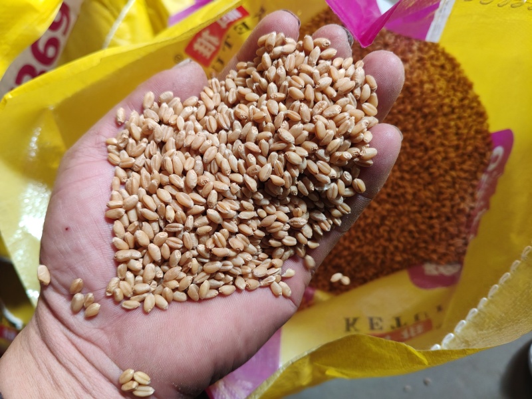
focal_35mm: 26
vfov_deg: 53.1
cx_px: 266
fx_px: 400
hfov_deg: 67.3
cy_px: 200
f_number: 1.88
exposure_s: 1/100
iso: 369
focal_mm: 4.84
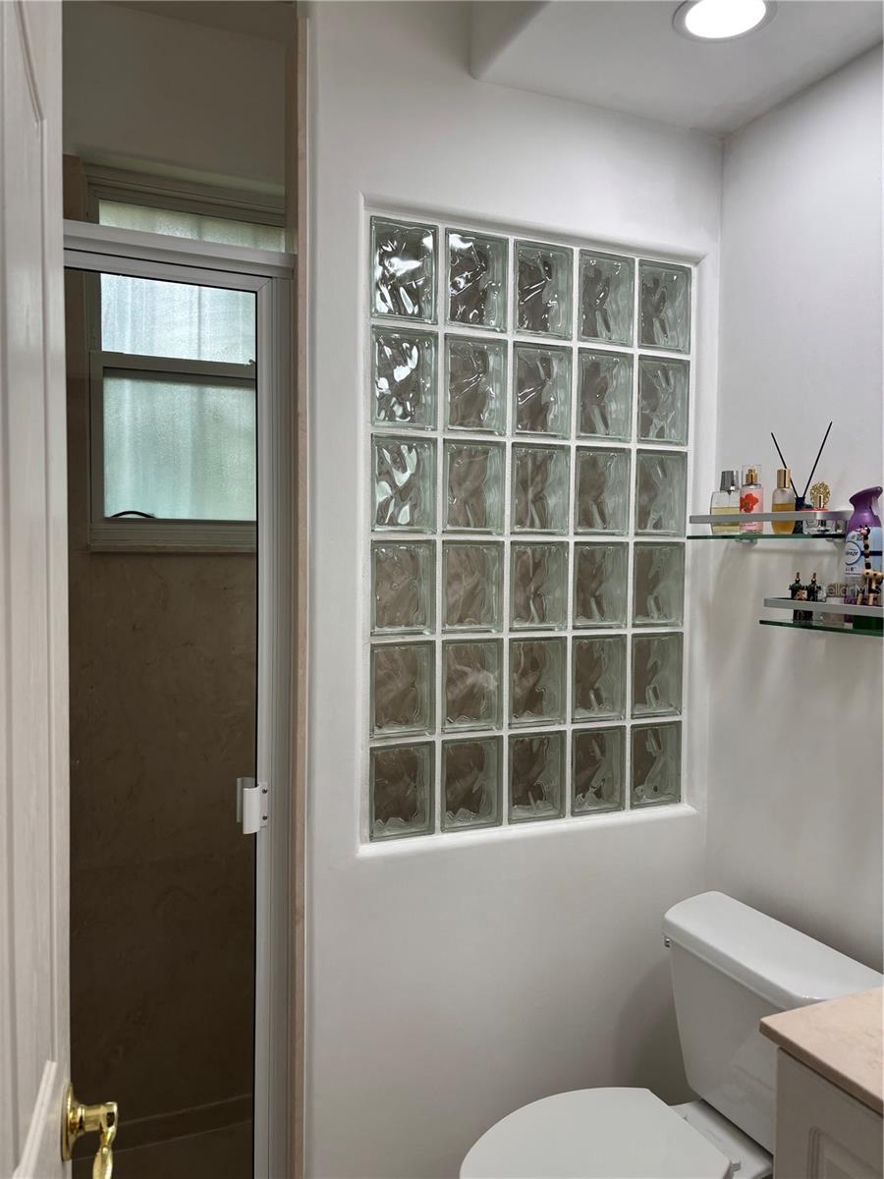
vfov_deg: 67.3
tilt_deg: -2.0
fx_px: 885
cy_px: 590
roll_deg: -1.3
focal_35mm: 26
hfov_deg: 53.1
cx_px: 442
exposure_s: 1/138
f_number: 1.6
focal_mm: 5.96
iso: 40
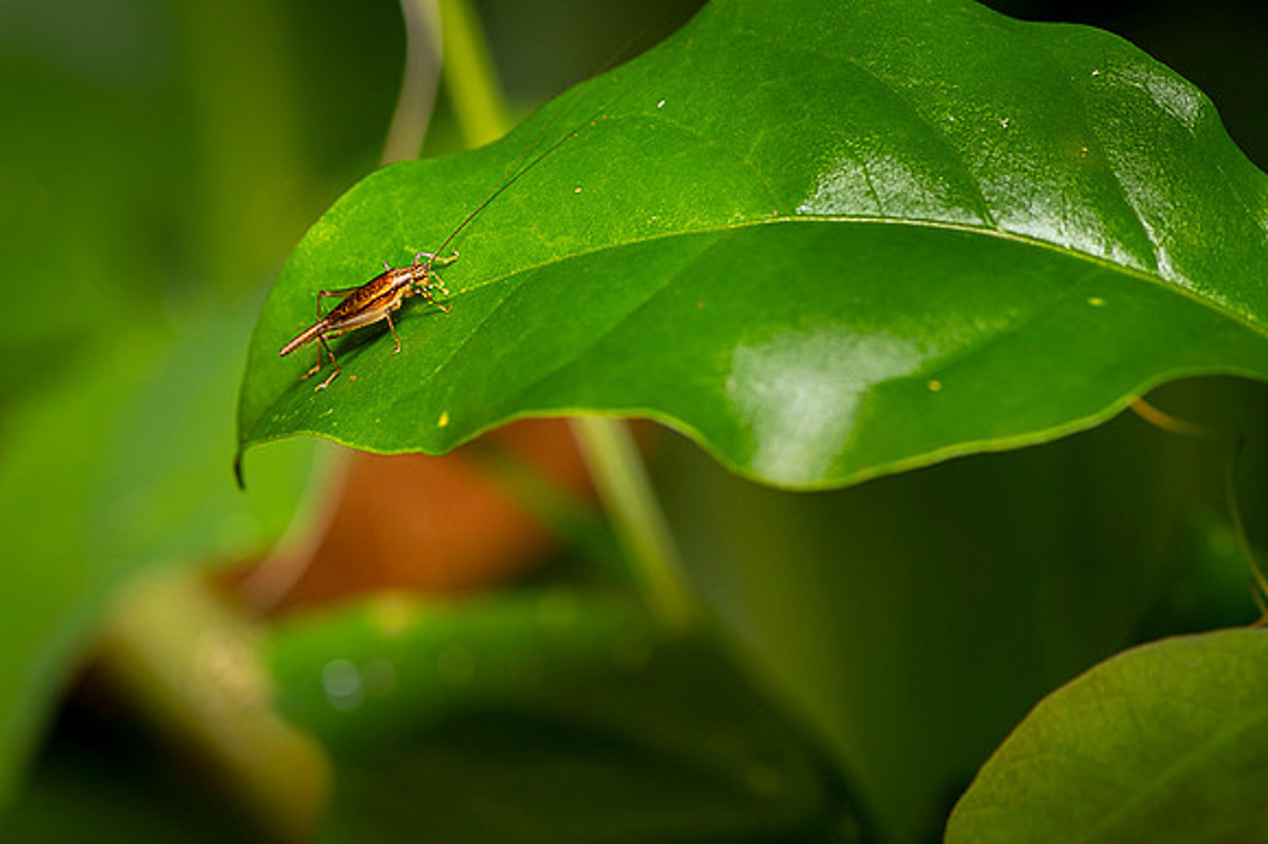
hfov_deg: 14.3
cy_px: 279
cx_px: 405
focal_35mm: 143
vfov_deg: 9.6
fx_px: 5032
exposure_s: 1/100
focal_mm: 105
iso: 100
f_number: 13
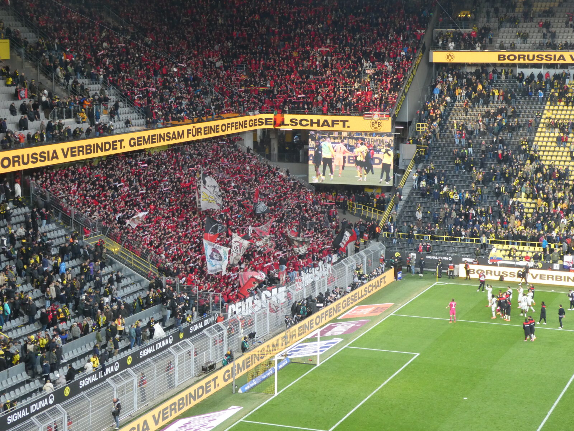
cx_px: 287
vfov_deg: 21.0
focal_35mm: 70
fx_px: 1161
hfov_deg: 27.8
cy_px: 216
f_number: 4.5
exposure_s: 1/80
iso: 320
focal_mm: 12.5
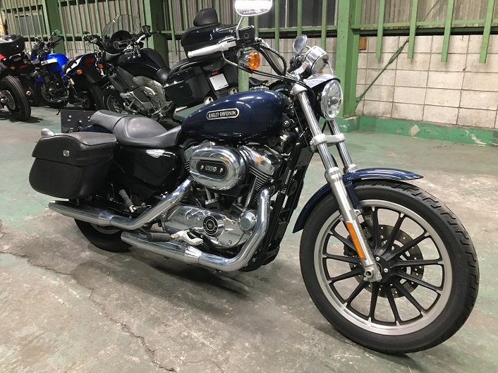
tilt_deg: -17.4
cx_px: 249
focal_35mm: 29
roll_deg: +0.2
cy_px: 186
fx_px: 417
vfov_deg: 48.2
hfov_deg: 61.7
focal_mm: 4.15
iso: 200
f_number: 2.2
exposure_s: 1/24
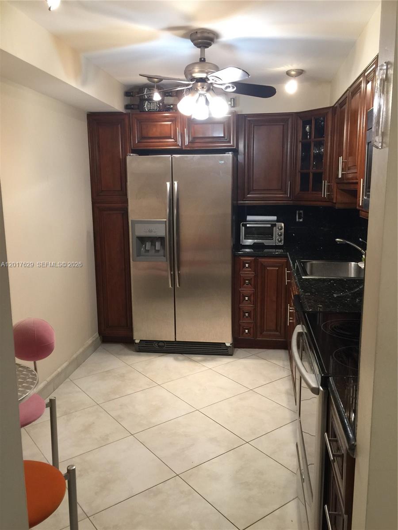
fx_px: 445
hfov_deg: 48.2
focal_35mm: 29
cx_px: 199
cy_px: 265
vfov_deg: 61.7
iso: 64
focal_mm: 4.15
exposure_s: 1/15
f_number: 2.2
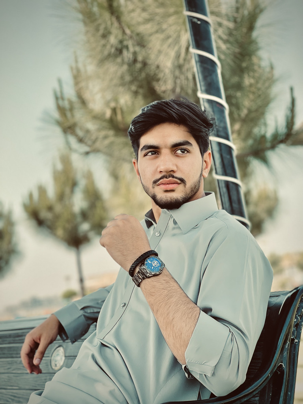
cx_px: 152
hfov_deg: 22.9
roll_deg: +7.9
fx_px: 747
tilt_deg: +7.7
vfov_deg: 30.3
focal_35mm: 64
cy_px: 202
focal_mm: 7.5
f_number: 2.2
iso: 25
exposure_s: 1/239
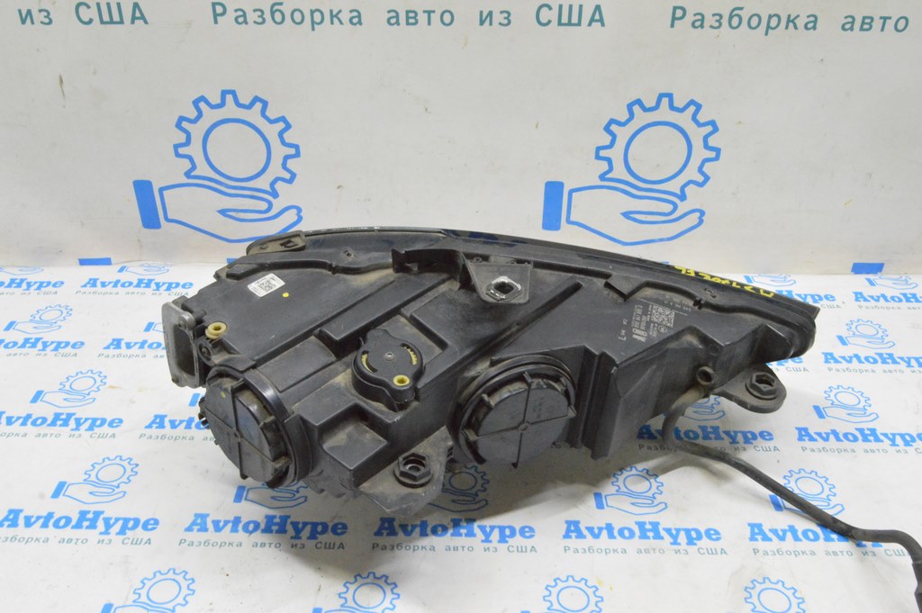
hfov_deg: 55.1
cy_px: 306
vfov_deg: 38.3
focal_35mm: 34
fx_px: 883
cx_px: 461
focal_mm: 23
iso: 6400
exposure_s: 1/15
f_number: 20
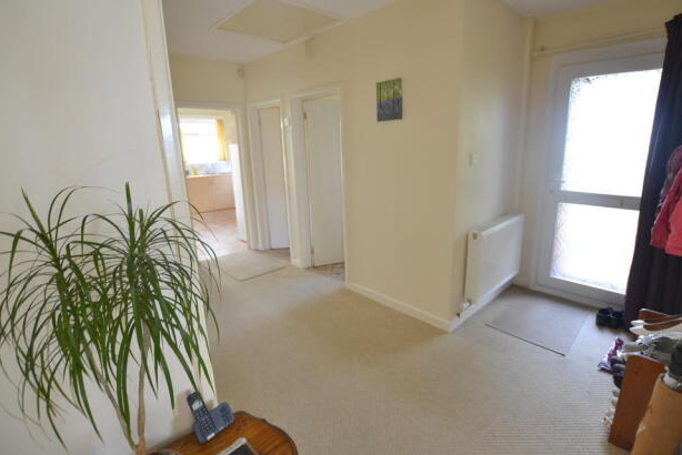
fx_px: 303
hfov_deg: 96.6
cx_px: 358
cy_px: 216
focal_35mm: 16
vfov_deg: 73.8
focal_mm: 10
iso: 560
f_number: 3.5
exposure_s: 1/60
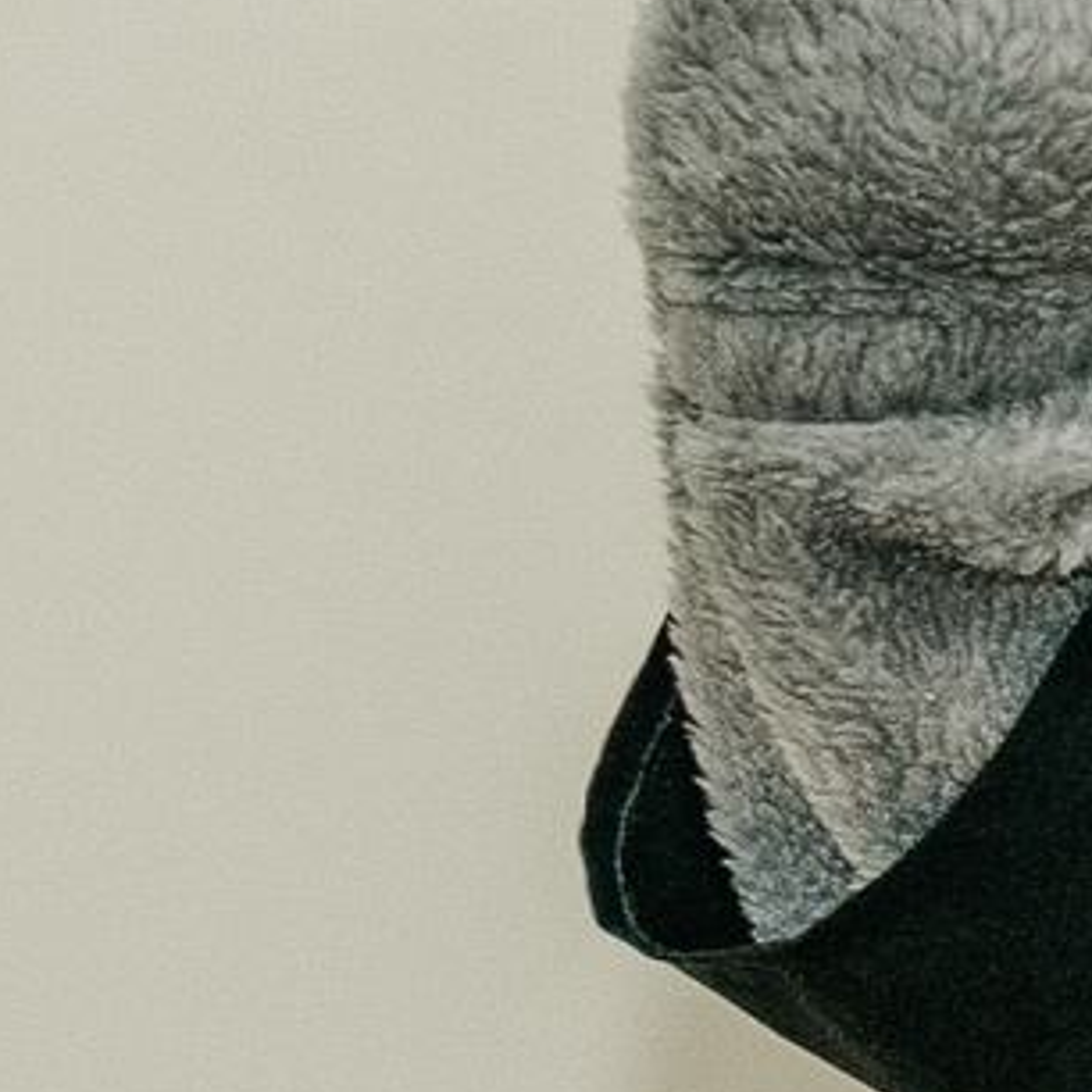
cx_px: 4349
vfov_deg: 5.0
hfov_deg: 4.6
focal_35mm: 349
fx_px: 12456
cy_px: 212
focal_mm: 30
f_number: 4.5
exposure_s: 1/160
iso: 320
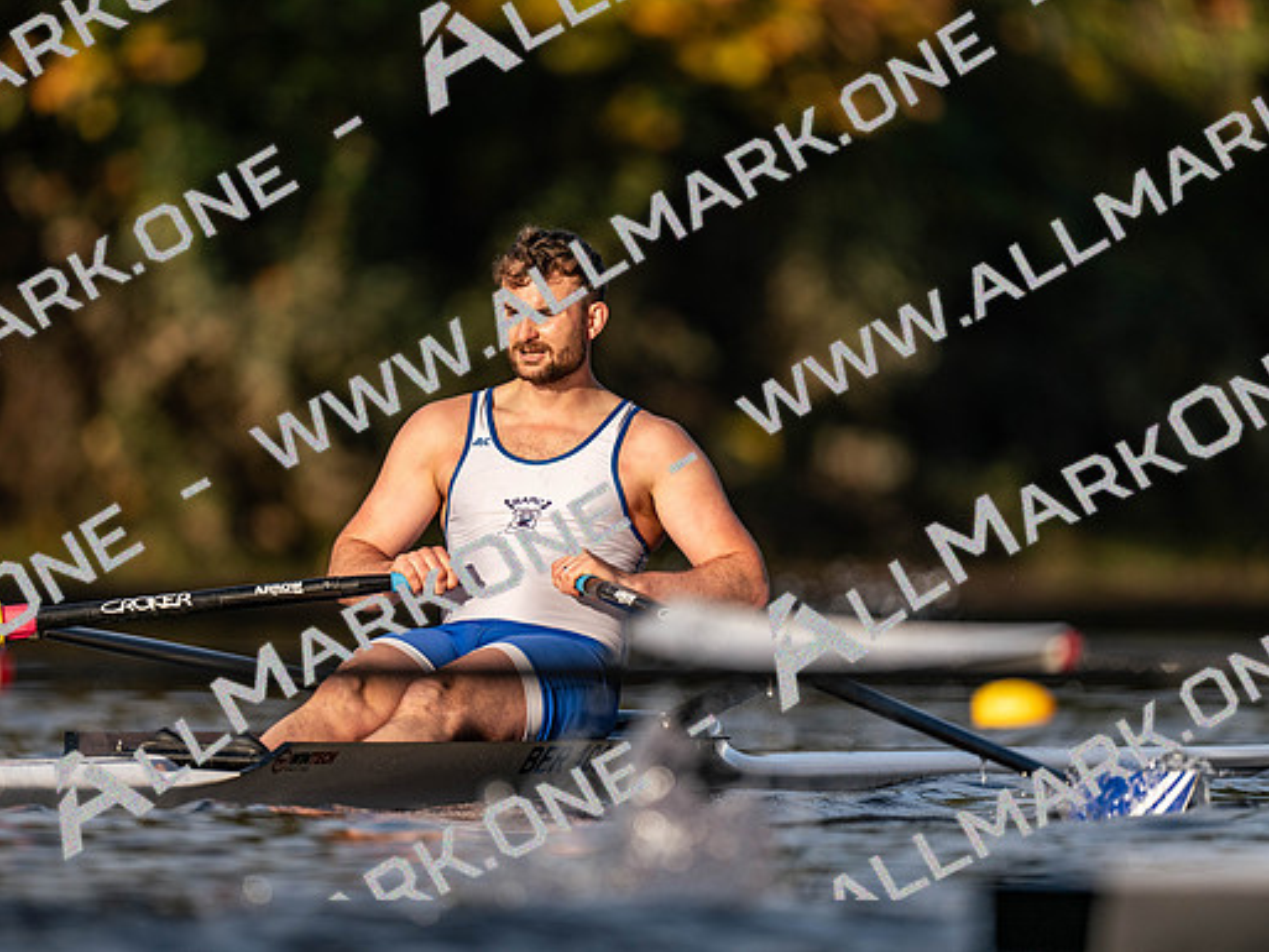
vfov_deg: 2.3
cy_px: 476
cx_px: 557
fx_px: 23907
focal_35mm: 652
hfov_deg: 3.0
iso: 360
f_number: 4
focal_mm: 600
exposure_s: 1/2500
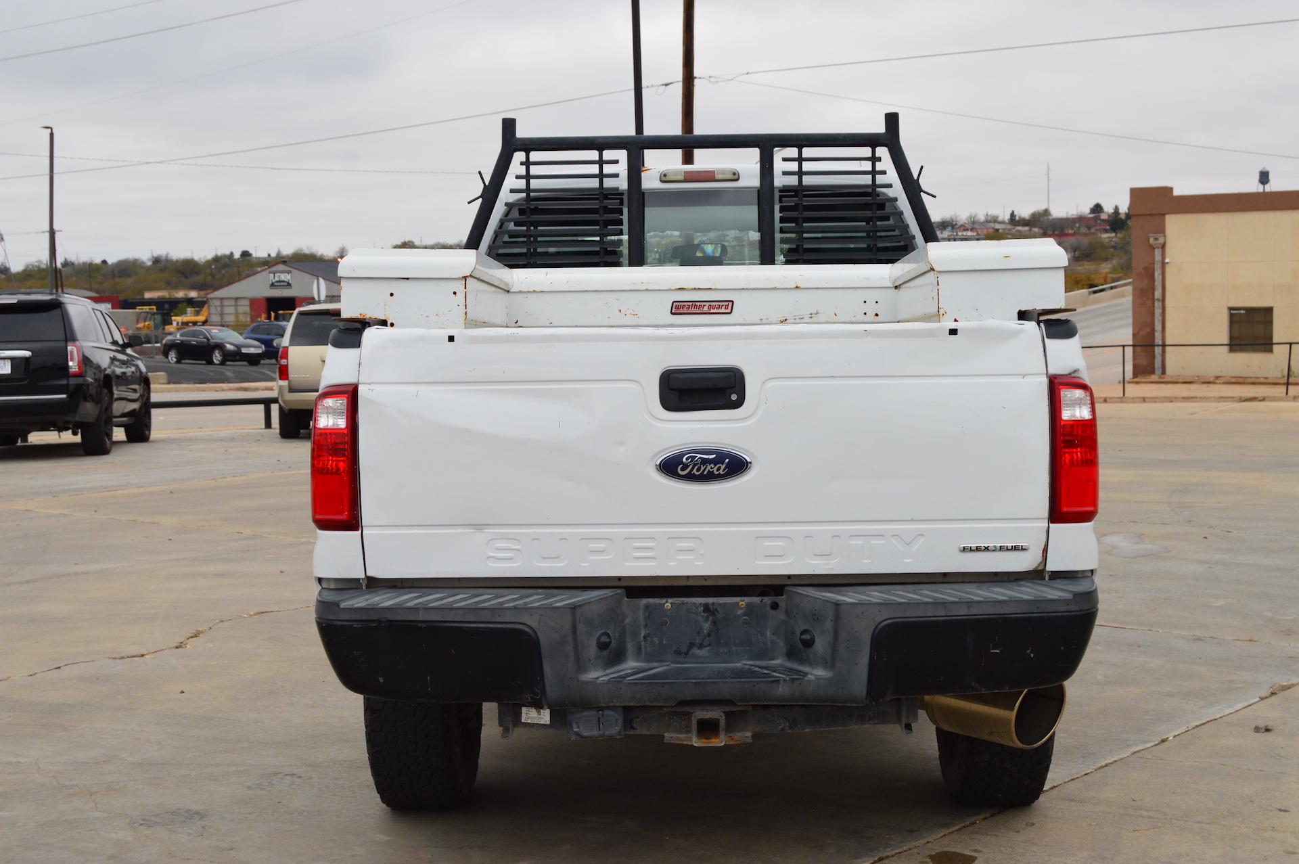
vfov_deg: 28.0
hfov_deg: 41.1
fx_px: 1731
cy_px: 432
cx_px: 650
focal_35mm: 48
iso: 400
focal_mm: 32
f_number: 11
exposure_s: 1/400
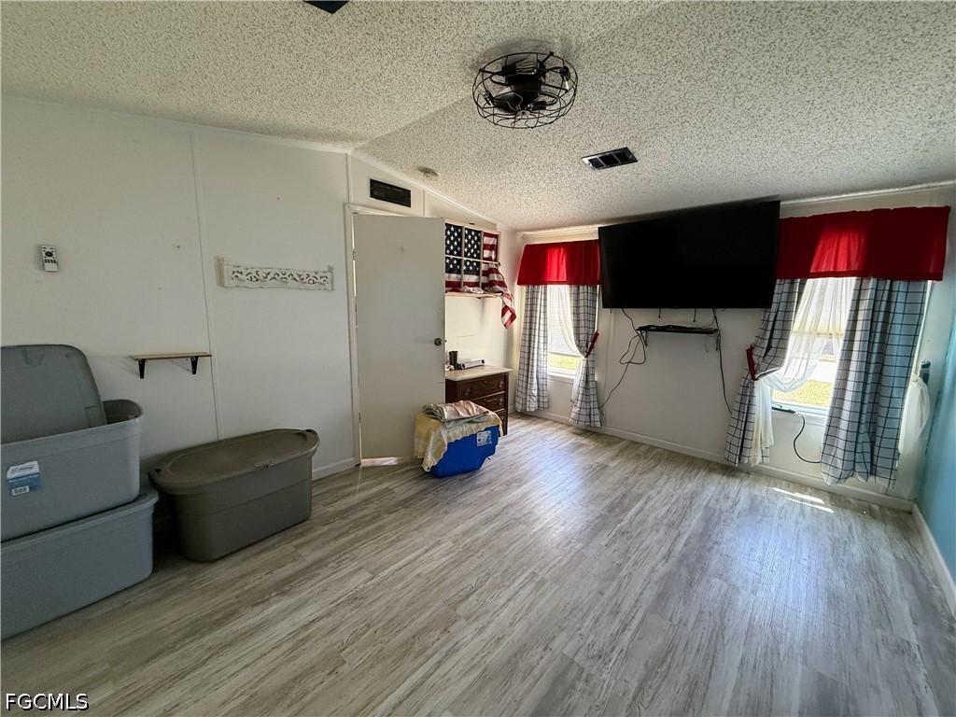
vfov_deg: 85.7
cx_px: 478
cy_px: 358
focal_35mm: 14
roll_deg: +0.0
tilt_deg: -8.0
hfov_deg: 102.1
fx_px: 387
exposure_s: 1/120
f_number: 2.2
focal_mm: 2.22
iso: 500
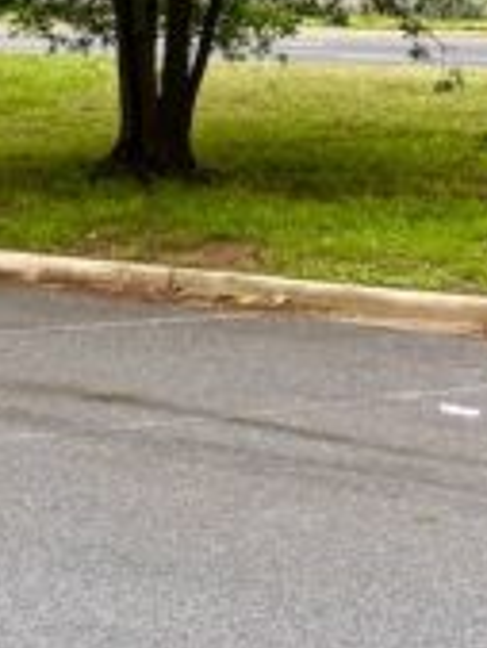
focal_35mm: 145
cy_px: 77
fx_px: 2717
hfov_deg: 9.5
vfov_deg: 13.5
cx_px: -502
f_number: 1.78
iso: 100
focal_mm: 6.76
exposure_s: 1/365
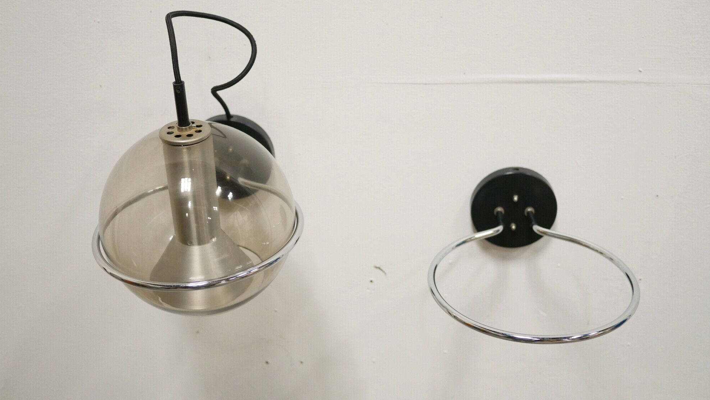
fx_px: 828
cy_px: 189
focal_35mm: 44
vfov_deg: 27.1
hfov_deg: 46.4
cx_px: 356
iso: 1250
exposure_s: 1/60
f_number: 1.7
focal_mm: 20
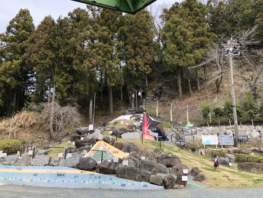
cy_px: 99
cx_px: 132
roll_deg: -2.3
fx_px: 213
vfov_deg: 49.7
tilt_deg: +14.2
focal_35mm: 28
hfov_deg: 63.4
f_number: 1.8
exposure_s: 1/657
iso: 20
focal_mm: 4
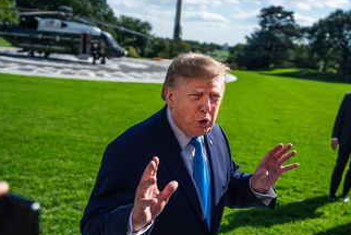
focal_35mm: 36
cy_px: 115
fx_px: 351
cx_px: 186
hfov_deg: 53.1
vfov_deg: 36.9
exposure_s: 1/4000
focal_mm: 29
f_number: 2.8
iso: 250
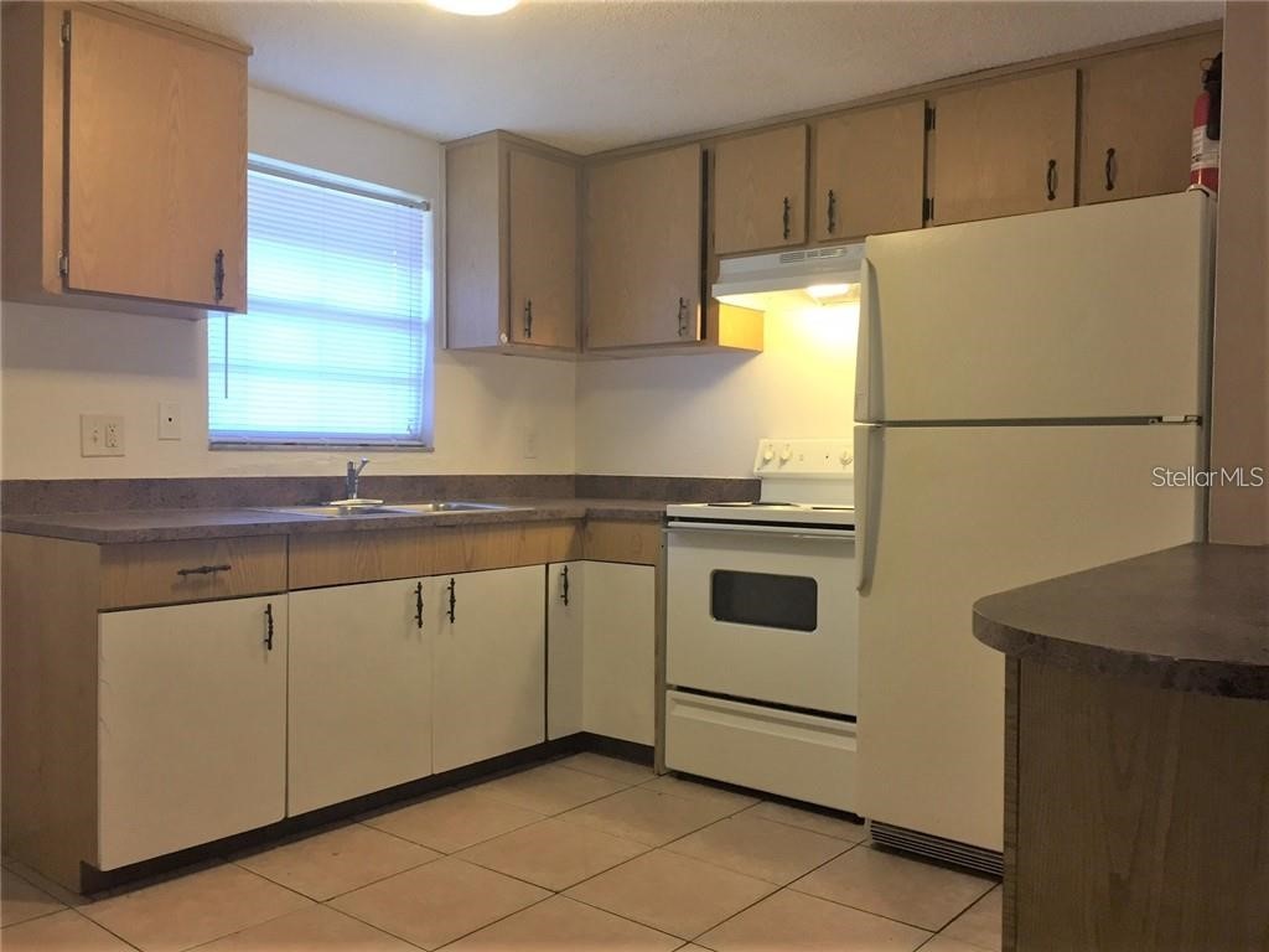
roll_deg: -1.3
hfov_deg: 61.7
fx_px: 1063
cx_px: 634
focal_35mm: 29
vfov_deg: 48.2
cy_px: 476
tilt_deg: -0.9
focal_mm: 4.15
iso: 80
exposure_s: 1/30
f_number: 2.2
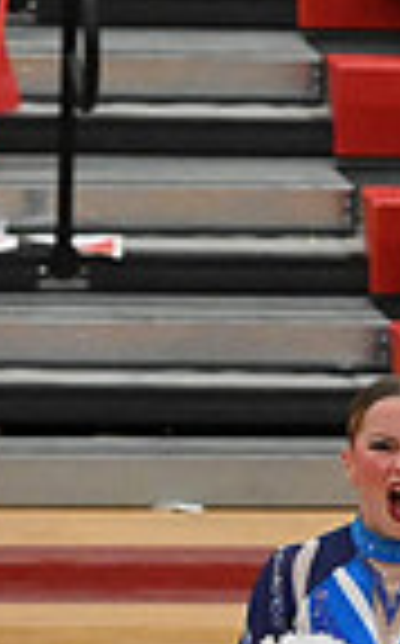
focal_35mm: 621
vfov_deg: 3.4
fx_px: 10864
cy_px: 826
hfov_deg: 2.1
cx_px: 1164
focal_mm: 100
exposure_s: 1/400
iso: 6400
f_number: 4
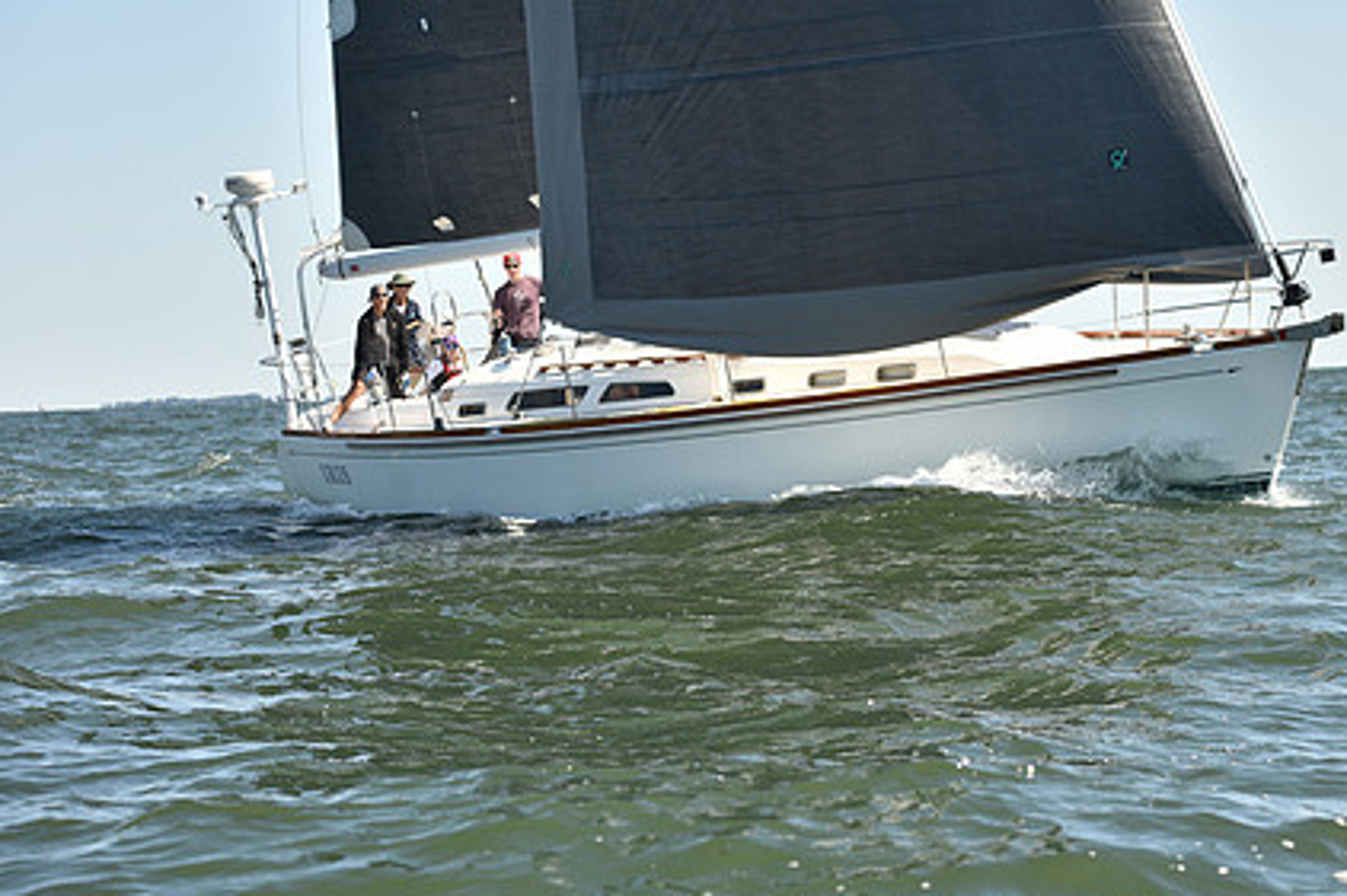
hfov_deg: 18.5
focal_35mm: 110
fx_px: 4114
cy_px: 311
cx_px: 916
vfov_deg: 12.4
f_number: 5.6
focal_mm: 80
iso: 250
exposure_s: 1/1000
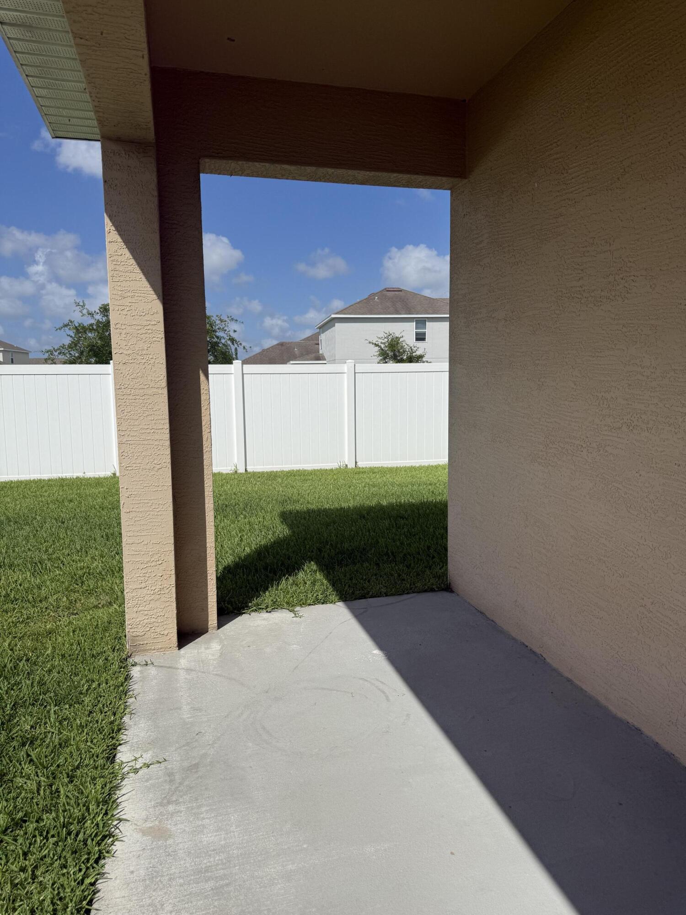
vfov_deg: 71.6
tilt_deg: -6.2
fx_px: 634
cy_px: 458
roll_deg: -0.2
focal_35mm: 24
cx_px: 343
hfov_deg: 56.8
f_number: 1.78
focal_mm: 6.76
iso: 80
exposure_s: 1/10309
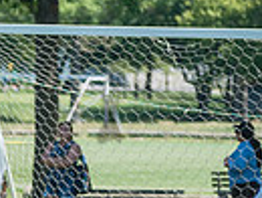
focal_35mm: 664
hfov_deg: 3.0
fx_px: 5035
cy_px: 205
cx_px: -151
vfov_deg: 2.2
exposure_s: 1/1000
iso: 200
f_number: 4
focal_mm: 155
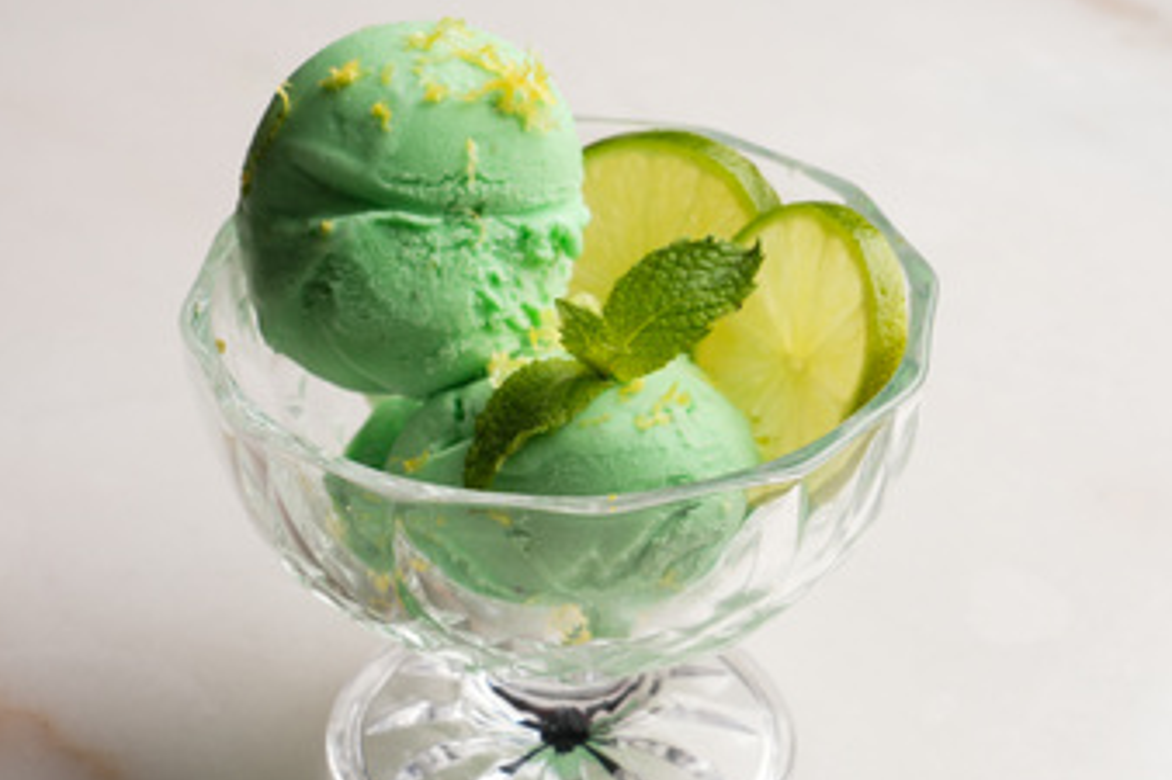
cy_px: 404
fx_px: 3417
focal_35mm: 105
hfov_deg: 19.5
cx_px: 583
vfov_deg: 13.0
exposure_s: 1/160
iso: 320
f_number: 14
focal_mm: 71
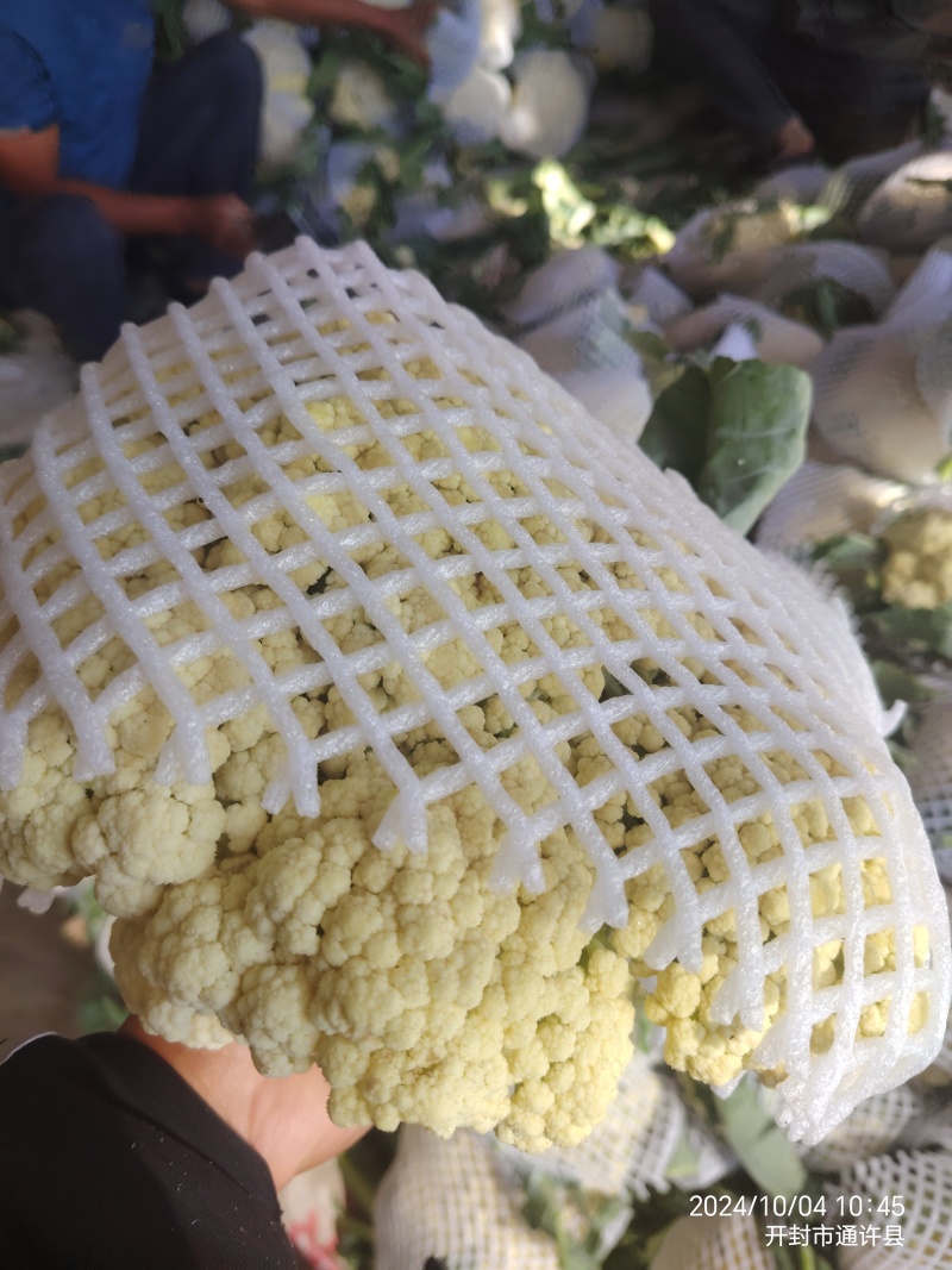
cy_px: 635
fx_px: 880
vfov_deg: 71.6
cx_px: 476
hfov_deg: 56.8
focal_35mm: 24
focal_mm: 5.25
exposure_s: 1/900
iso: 597
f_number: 1.75
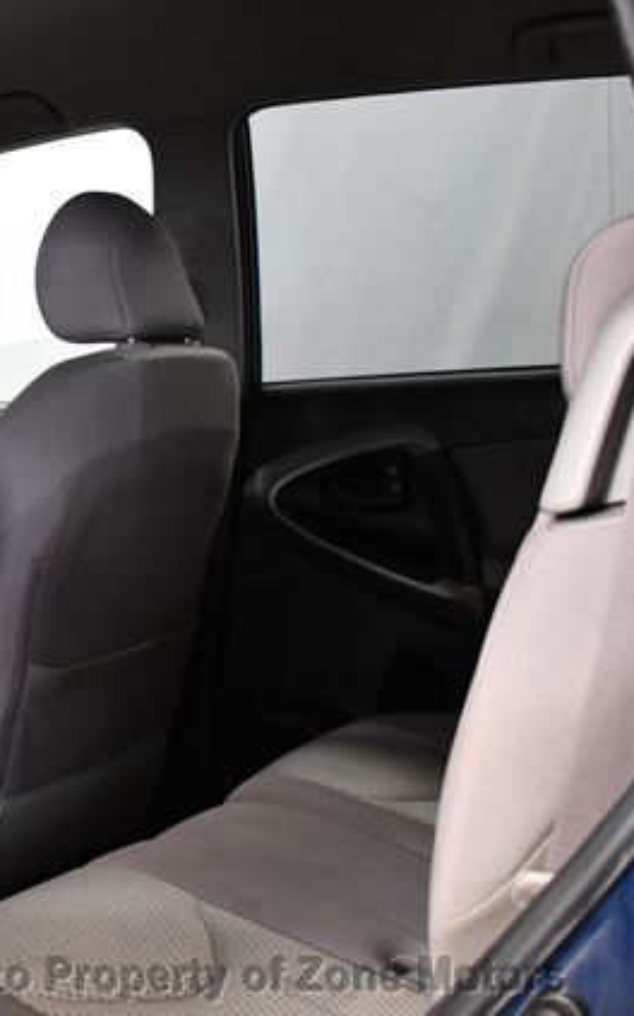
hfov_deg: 21.2
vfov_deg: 35.7
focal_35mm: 57
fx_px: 1577
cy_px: 509
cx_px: -122
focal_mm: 25
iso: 2200
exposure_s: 1/125
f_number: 4
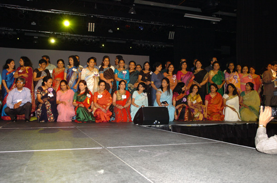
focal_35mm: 33
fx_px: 253
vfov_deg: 39.8
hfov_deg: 57.3
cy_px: 92
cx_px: 138
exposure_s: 1/200
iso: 400
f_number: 4
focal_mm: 22
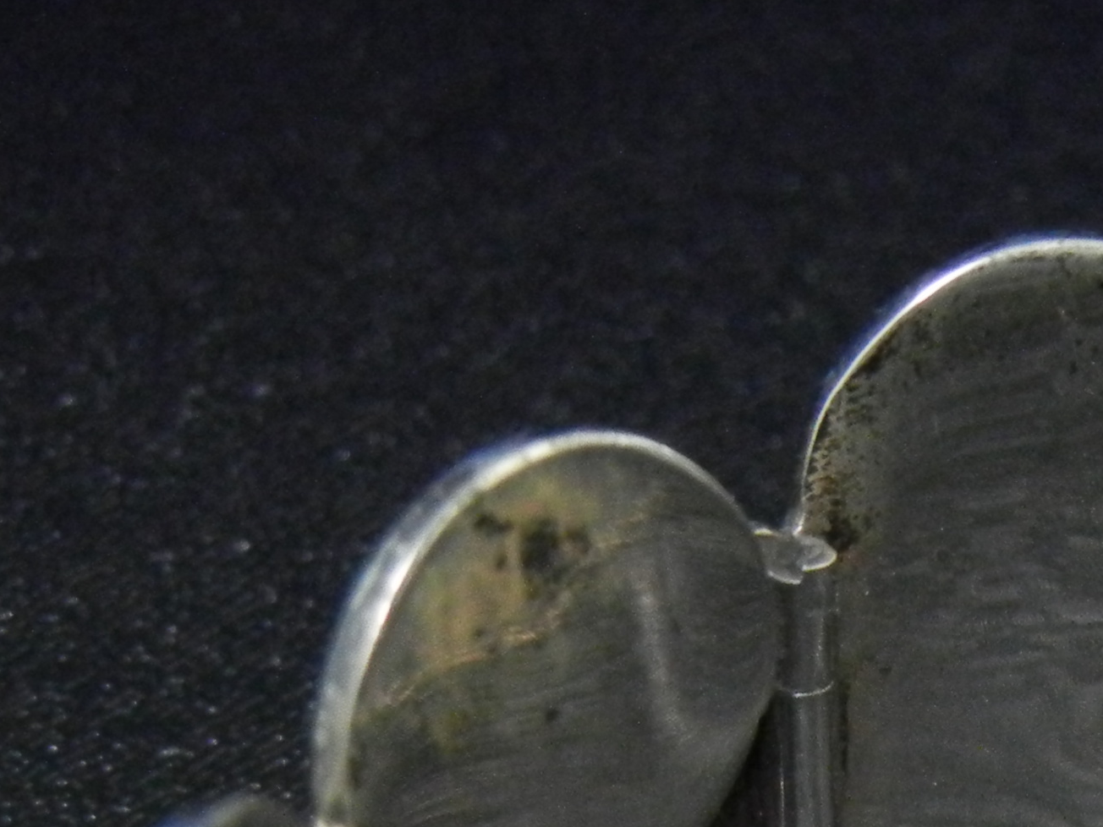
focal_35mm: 138
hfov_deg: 13.6
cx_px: 1532
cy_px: 902
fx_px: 4397
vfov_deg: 10.6
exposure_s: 1/30
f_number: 7.6
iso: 800
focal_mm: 8.1
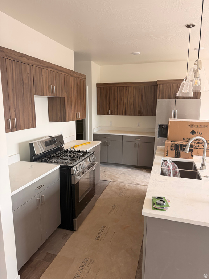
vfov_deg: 71.6
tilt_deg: -9.7
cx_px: 104
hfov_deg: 56.8
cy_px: 140
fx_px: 193
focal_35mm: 24
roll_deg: -0.2
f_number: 1.78
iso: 160
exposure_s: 1/121
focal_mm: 6.76
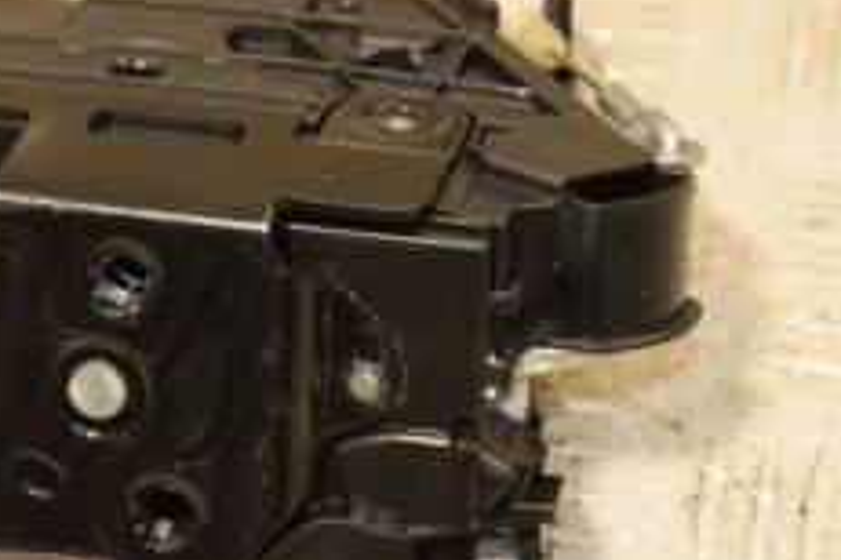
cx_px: 73
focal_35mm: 195
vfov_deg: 7.0
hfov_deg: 10.5
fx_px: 4555
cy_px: 175
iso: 800
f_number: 5
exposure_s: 1/200
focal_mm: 50
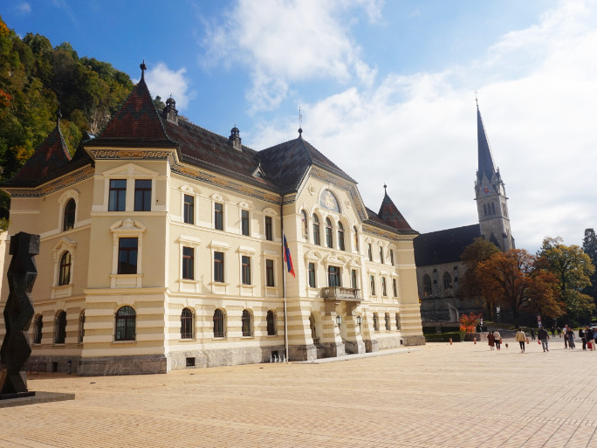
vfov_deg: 51.4
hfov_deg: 65.3
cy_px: 222
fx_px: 466
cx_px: 296
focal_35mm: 27
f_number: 14
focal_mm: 16
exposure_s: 1/125
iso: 100
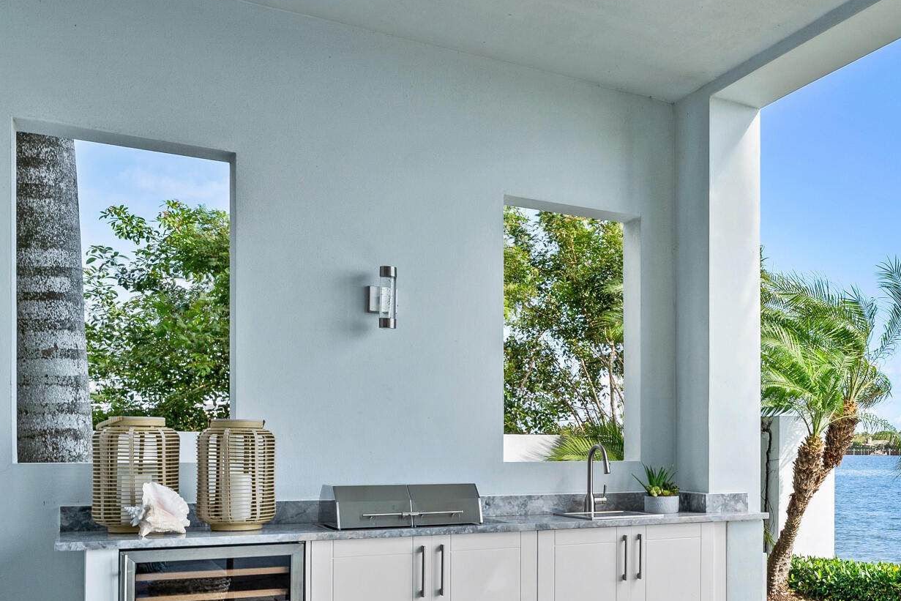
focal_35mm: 39
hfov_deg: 42.6
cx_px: 899
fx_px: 982
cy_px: 440
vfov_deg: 33.4
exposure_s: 1/100
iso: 400
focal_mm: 16.1
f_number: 9
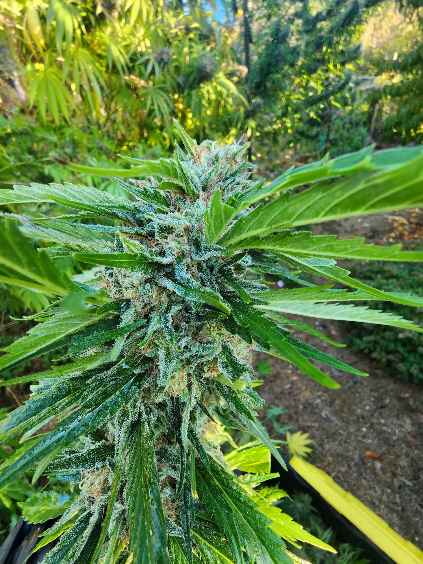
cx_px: 212
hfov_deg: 89.9
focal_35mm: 13
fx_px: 212
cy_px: 282
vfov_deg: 106.2
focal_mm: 2.2
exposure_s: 1/60
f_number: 2.2
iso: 64
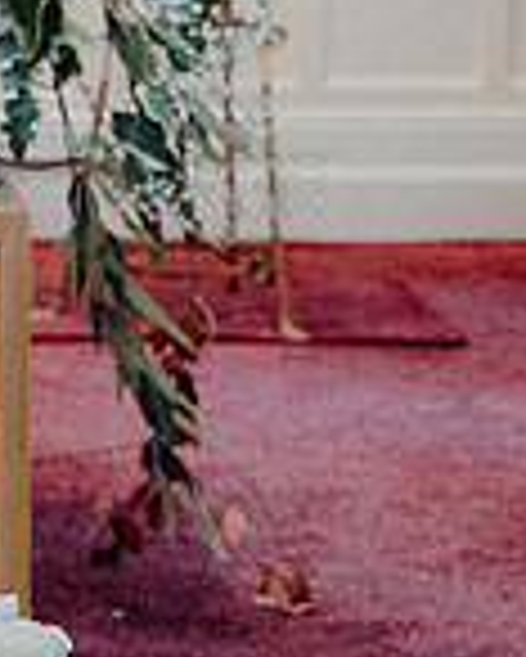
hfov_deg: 6.6
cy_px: -92
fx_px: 4413
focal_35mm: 227
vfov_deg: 8.4
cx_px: -454
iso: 2000
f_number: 3.5
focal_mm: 41
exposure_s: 1/160
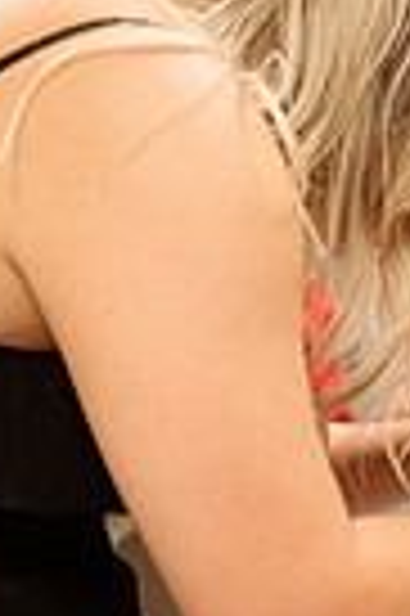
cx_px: 608
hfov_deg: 15.9
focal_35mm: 79
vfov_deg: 25.6
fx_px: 1353
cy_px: 391
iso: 1250
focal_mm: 24
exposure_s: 1/320
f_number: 2.2
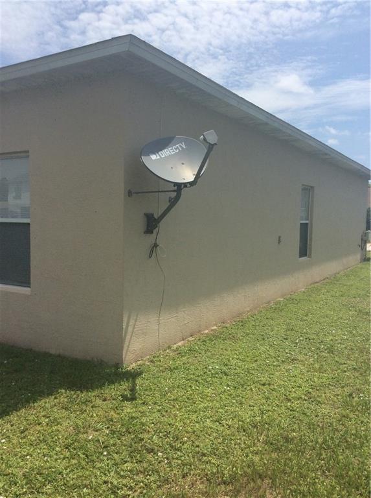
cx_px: 186
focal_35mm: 32
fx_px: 459
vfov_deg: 56.9
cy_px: 249
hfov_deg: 44.0
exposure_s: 1/2288
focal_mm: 3.3
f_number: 2.4
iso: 32
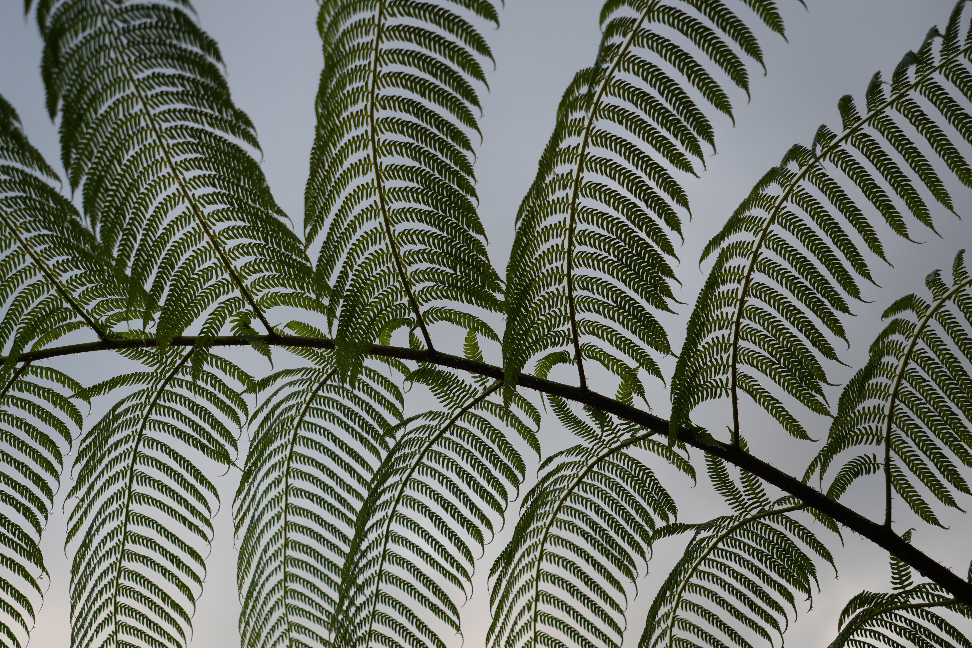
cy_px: 295
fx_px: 1437
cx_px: 446
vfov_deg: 25.4
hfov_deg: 37.3
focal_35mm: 53
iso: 100
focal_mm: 30.8
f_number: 2.8
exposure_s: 1/500
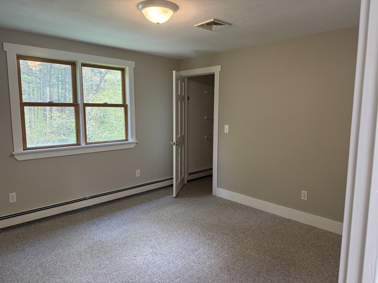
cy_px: 142
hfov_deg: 71.6
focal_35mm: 24
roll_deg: +0.0
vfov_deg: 56.8
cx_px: 189
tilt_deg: -6.8
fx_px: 262
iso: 160
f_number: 1.78
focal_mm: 6.76
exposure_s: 1/120
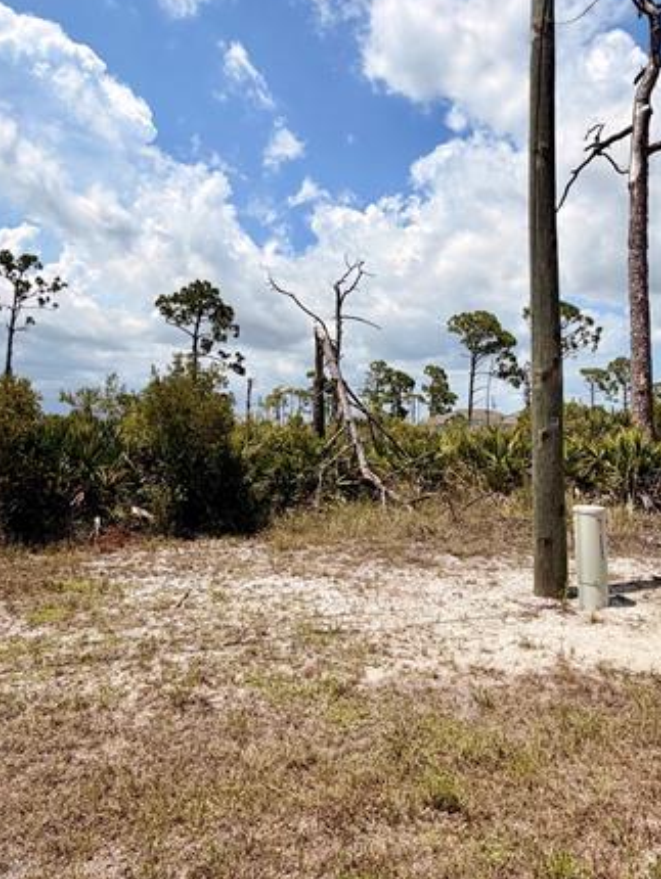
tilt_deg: +10.8
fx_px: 636
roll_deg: +0.0
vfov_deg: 68.2
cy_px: 327
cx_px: 370
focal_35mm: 25
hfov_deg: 54.8
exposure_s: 1/1497
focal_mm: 2.22
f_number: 2.2
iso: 20
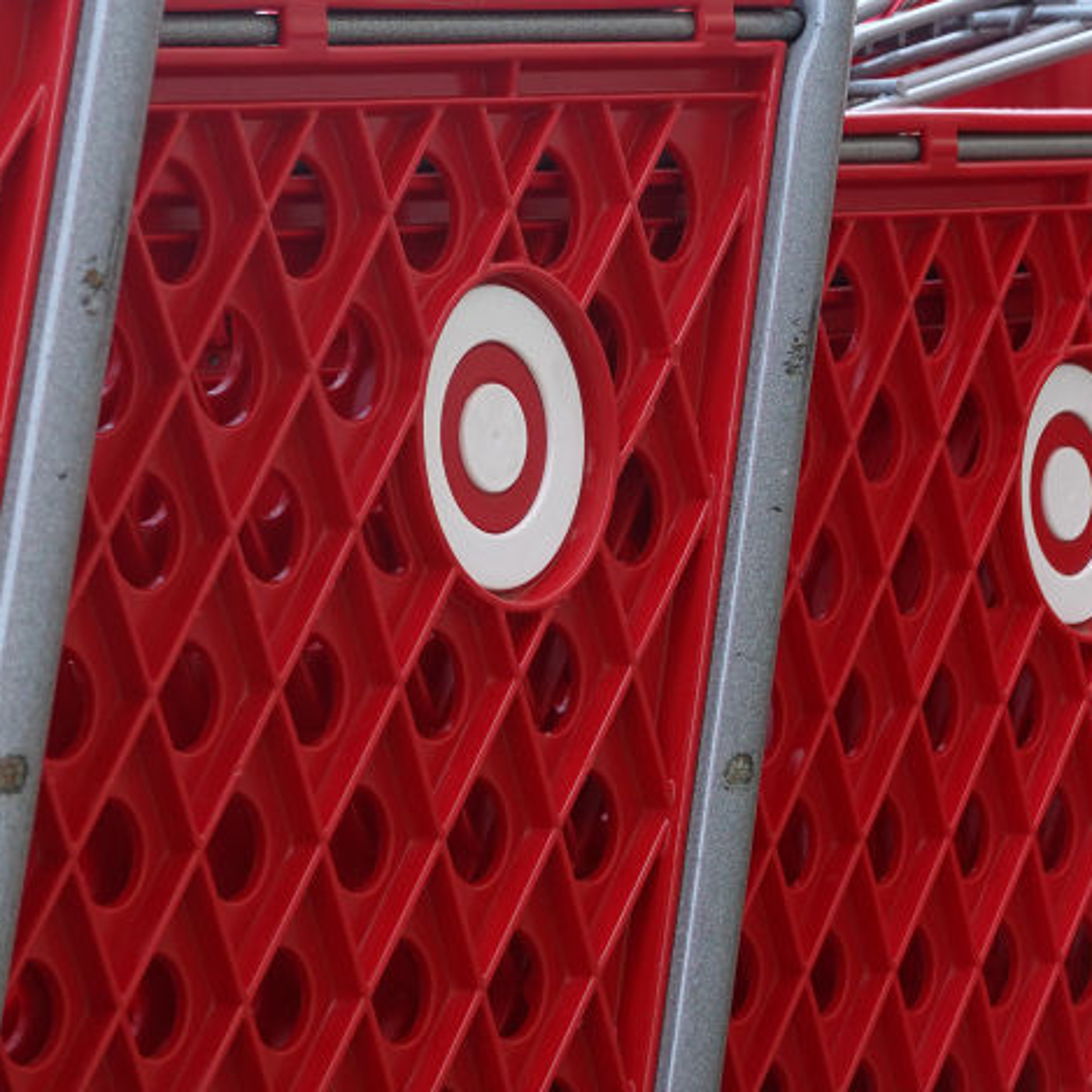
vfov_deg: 9.7
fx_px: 6424
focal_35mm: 180
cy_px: 304
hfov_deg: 9.7
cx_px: 58
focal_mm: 35.31
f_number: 4
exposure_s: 1/200
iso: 400
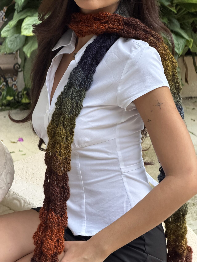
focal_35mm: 100
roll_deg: -0.7
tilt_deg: -17.2
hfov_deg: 14.8
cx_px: 98
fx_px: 759
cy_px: 131
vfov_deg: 19.6
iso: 200
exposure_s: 1/121
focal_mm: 16.89
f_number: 2.8
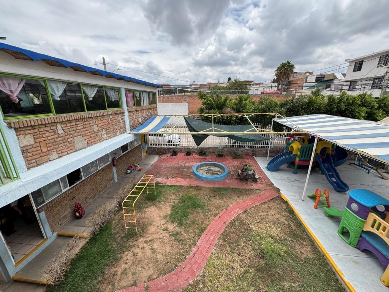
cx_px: 194
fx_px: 157
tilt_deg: -17.2
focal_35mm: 14
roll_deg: +0.6
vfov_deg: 85.7
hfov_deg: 102.1
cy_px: 146
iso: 50
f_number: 2.2
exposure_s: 1/1449
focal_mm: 2.22
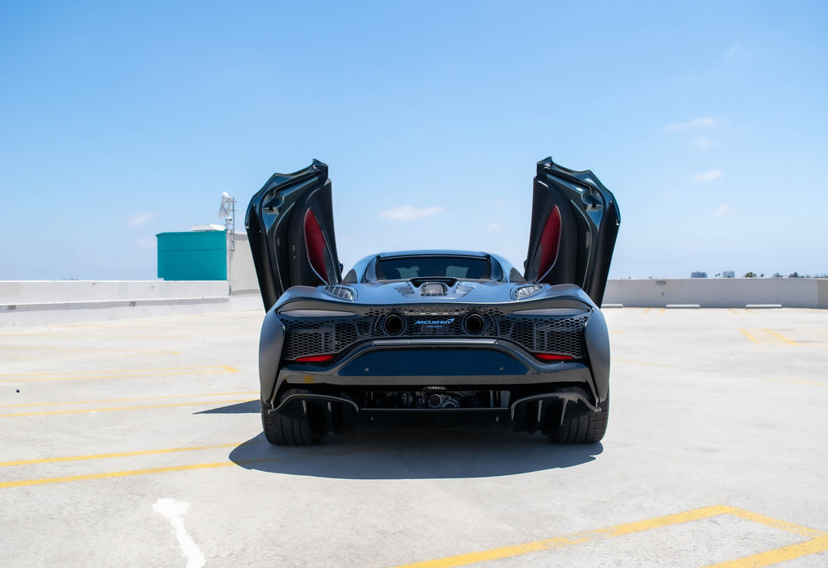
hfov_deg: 51.6
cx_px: 427
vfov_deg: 36.7
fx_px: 856
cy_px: 284
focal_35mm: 37
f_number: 7.1
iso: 400
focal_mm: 24
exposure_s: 1/1600
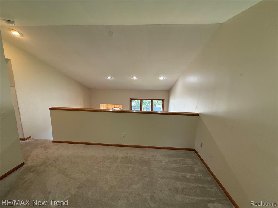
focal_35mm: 14
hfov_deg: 102.1
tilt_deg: -8.3
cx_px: 139
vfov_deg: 85.7
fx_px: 112
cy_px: 104
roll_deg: -1.5
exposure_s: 1/120
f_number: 2.2
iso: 250
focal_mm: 2.22
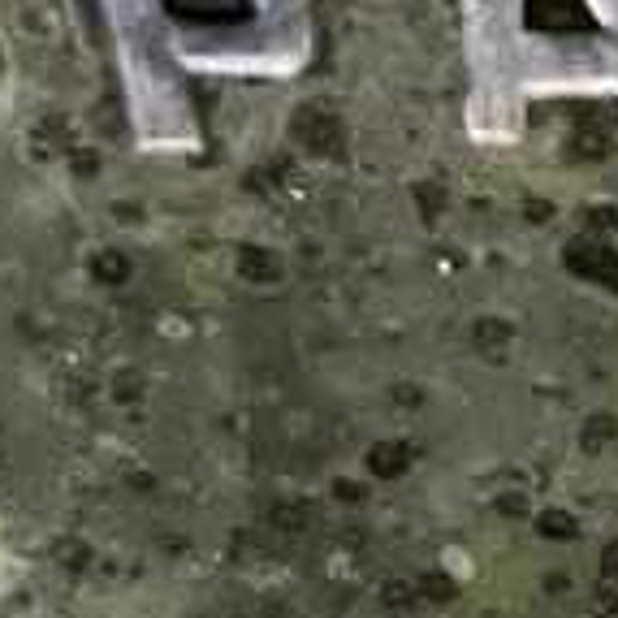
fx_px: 4666
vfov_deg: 7.4
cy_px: 977
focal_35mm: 231
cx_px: 1638
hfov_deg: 7.0
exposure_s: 1/60
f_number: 1.6
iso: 320
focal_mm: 4.2
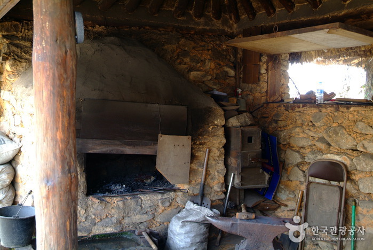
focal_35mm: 47
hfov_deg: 41.9
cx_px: 186
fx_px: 488
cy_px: 125
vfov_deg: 28.7
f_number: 4.8
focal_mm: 31
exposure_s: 1/30
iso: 200
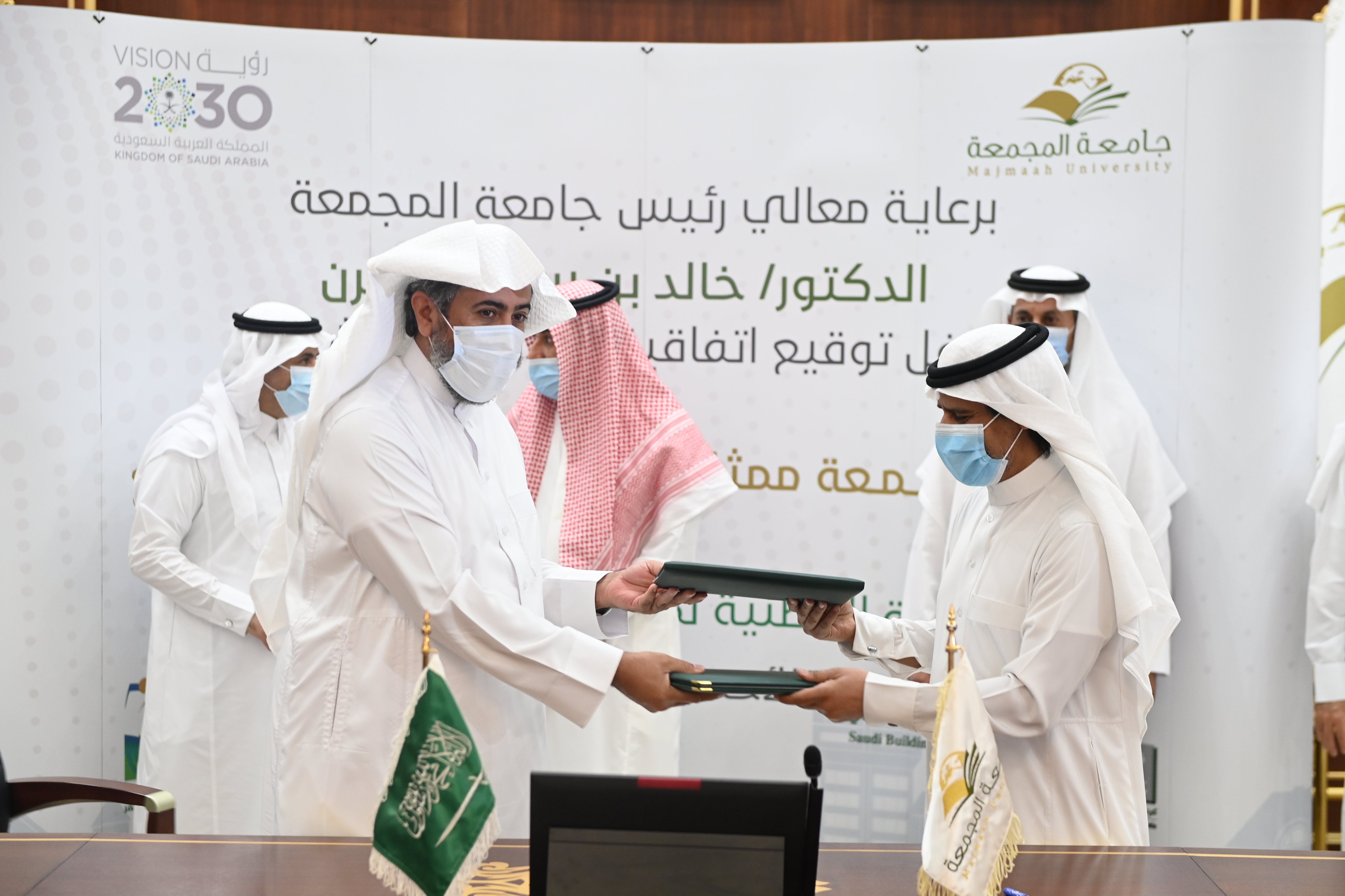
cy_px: 448
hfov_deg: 28.8
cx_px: 672
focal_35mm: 70
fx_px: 2615
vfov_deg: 19.5
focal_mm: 70
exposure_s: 1/125
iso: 1600
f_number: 3.5
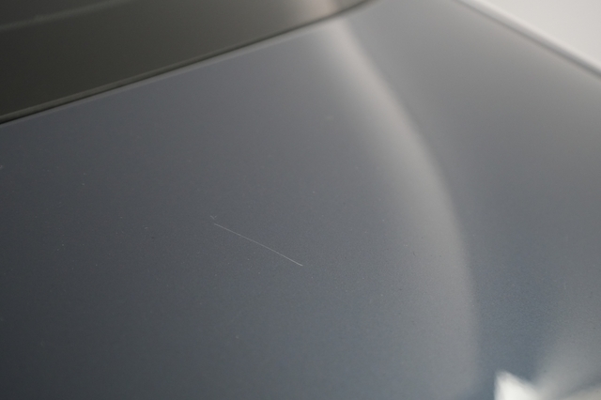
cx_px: 300
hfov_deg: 65.5
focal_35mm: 28
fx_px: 467
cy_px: 200
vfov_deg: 46.4
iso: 3200
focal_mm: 28
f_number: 4.5
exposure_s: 1/100
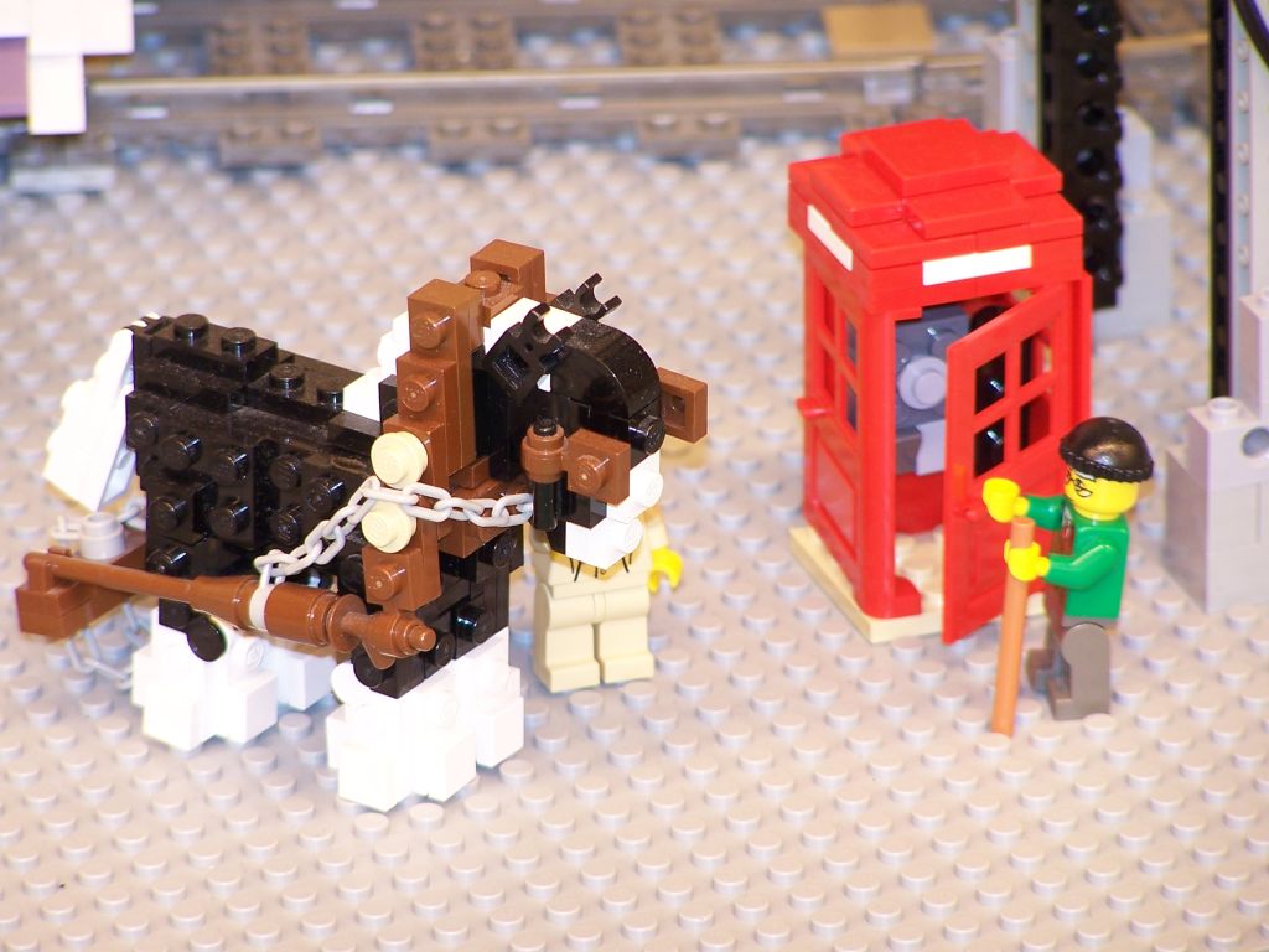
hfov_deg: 5.9
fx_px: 12354
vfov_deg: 4.4
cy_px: 476
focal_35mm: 337
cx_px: 634
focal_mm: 55.9
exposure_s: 1/2
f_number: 3.6
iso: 80
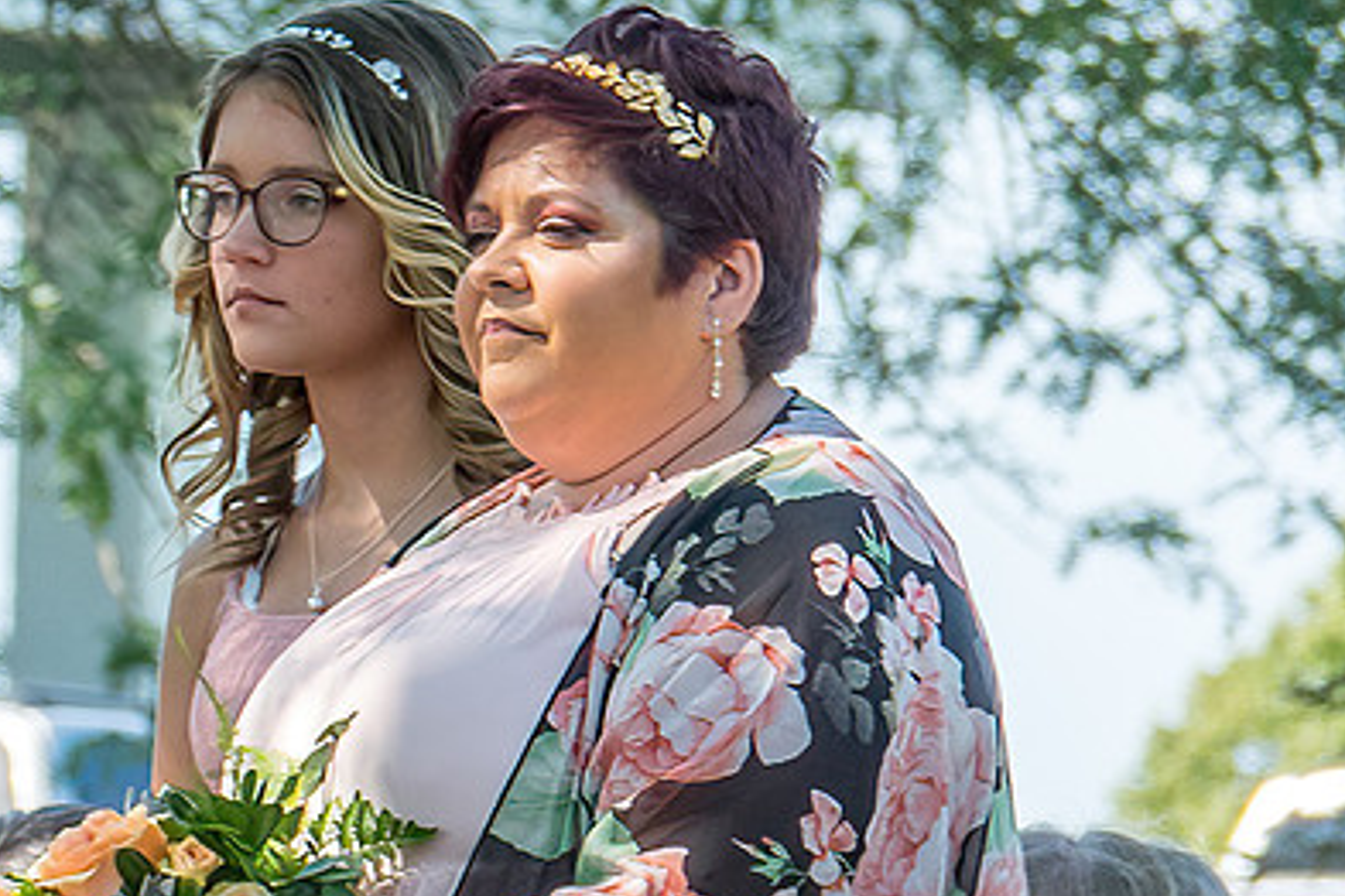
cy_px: 457
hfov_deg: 7.9
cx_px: 370
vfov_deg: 5.3
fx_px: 9750
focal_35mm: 261
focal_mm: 64.84
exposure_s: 1/320
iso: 100
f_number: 4
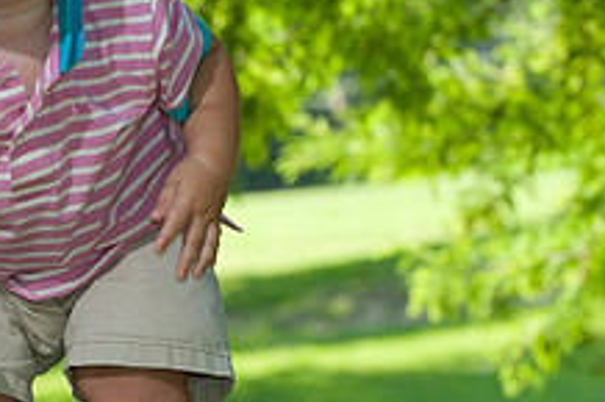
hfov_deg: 6.6
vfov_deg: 4.4
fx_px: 5189
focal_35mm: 309
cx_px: -122
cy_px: 250
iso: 250
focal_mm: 116
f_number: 5.6
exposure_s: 1/125
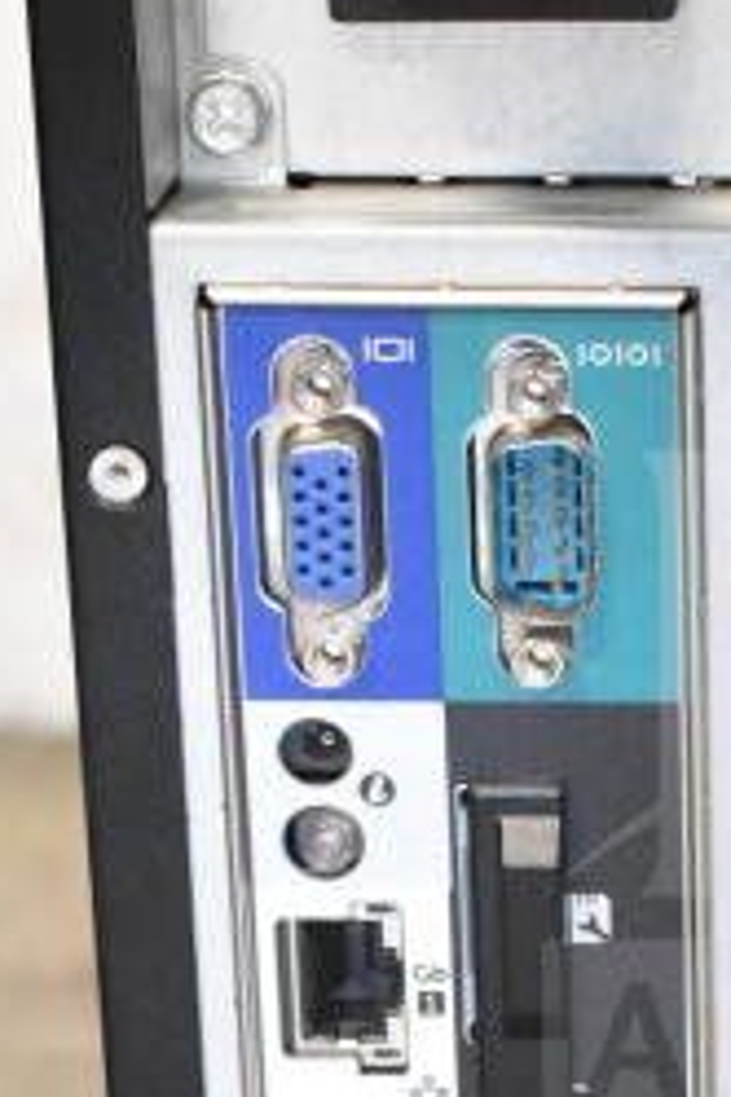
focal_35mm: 132
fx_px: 4020
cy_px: 797
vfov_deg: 15.5
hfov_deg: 10.1
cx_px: 1035
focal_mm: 24
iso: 5600
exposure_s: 1/40
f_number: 4
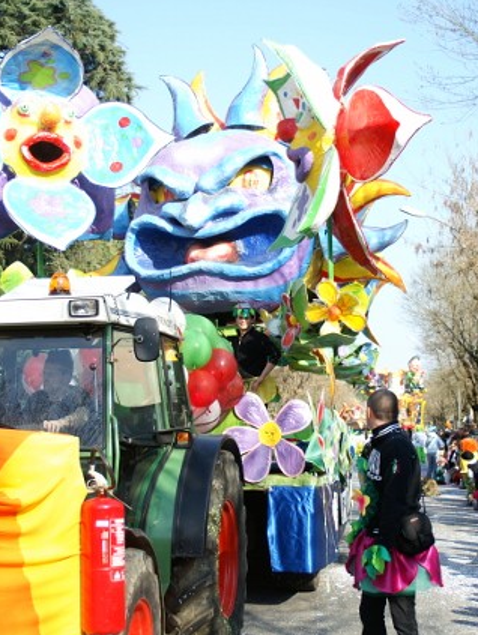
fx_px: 1121
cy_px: 317
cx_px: 213
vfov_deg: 31.7
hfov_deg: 24.1
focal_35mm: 61
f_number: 4
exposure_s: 1/500
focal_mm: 28
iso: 100
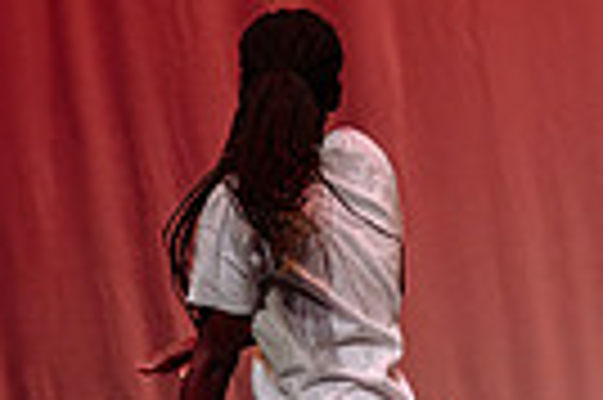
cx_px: 1211
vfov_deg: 2.4
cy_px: 319
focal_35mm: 575
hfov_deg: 3.6
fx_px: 9619
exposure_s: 1/500
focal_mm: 122
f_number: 2.8
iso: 1250
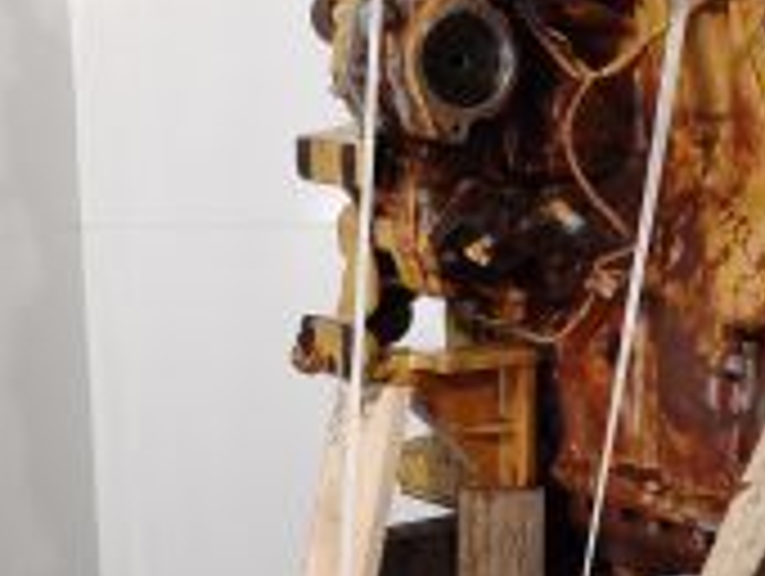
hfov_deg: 21.8
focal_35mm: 81
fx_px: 1793
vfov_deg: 18.2
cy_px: 238
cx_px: 986
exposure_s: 1/50
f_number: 1.8
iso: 64
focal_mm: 6.4
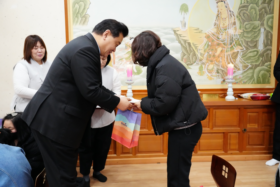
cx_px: 140
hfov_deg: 60.3
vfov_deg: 42.3
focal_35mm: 31
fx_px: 241
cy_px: 94
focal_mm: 31
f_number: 4
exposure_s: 1/200
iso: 10000
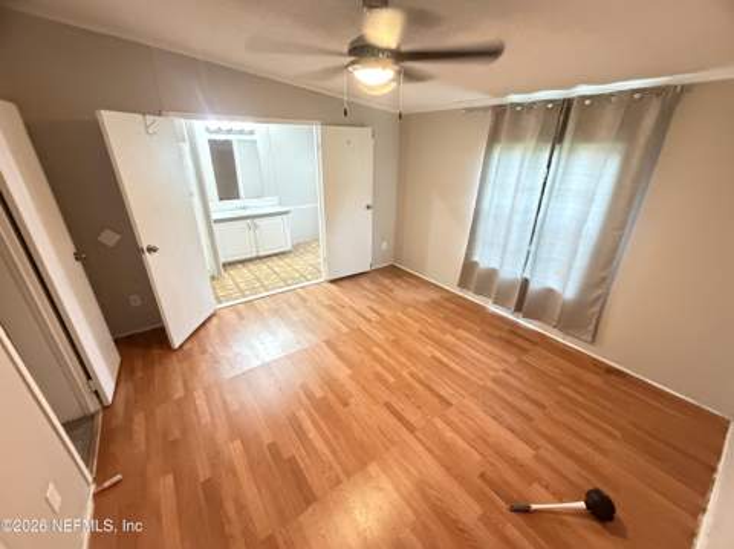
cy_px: 274
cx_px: 367
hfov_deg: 102.1
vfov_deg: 85.6
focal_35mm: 14
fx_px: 297
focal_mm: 2.22
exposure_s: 1/40
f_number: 2.2
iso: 1250
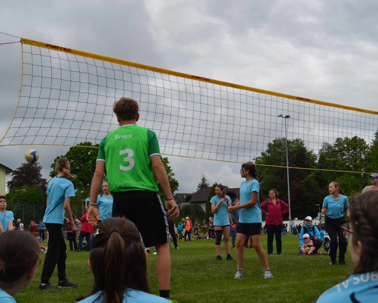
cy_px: 151
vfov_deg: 27.6
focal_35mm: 55
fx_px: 615
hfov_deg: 34.1
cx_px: 198
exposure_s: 1/250
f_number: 8
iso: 100
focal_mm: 32
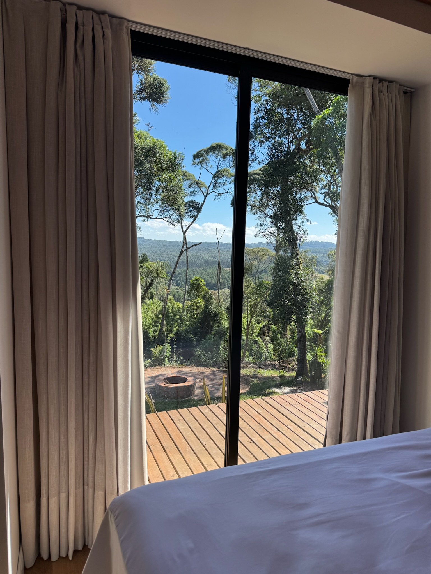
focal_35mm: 24
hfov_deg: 56.8
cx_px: 216
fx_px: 398
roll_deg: -1.5
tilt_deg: -7.1
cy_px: 287
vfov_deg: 71.6
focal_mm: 6.76
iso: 80
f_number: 1.78
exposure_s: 1/1678
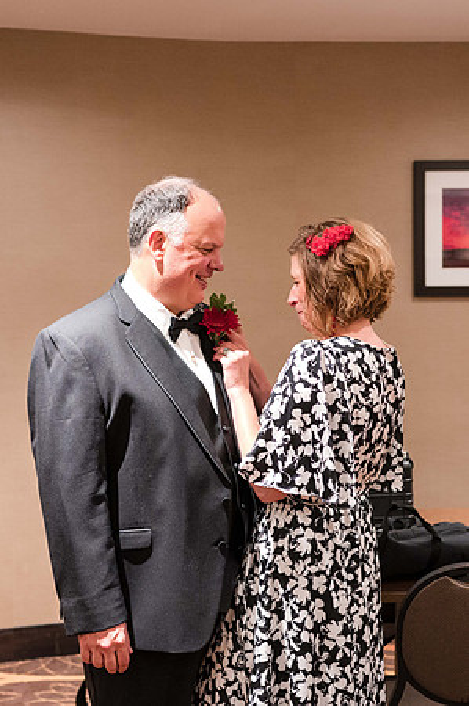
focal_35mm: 56
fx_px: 1103
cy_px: 330
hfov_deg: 24.0
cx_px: 214
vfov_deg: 35.5
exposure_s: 1/160
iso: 4000
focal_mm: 35
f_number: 2.2
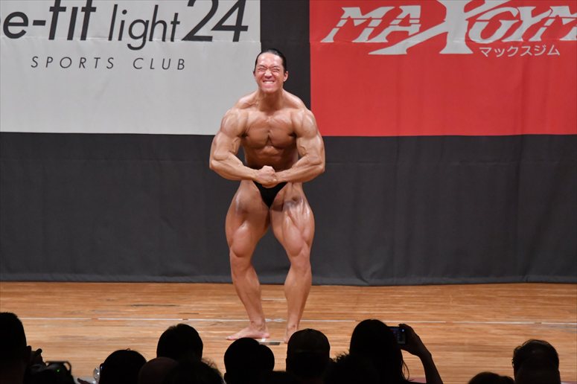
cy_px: 192
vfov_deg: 5.4
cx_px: 288
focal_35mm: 255
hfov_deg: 8.1
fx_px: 4085
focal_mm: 170
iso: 6400
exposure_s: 1/400
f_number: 5.6
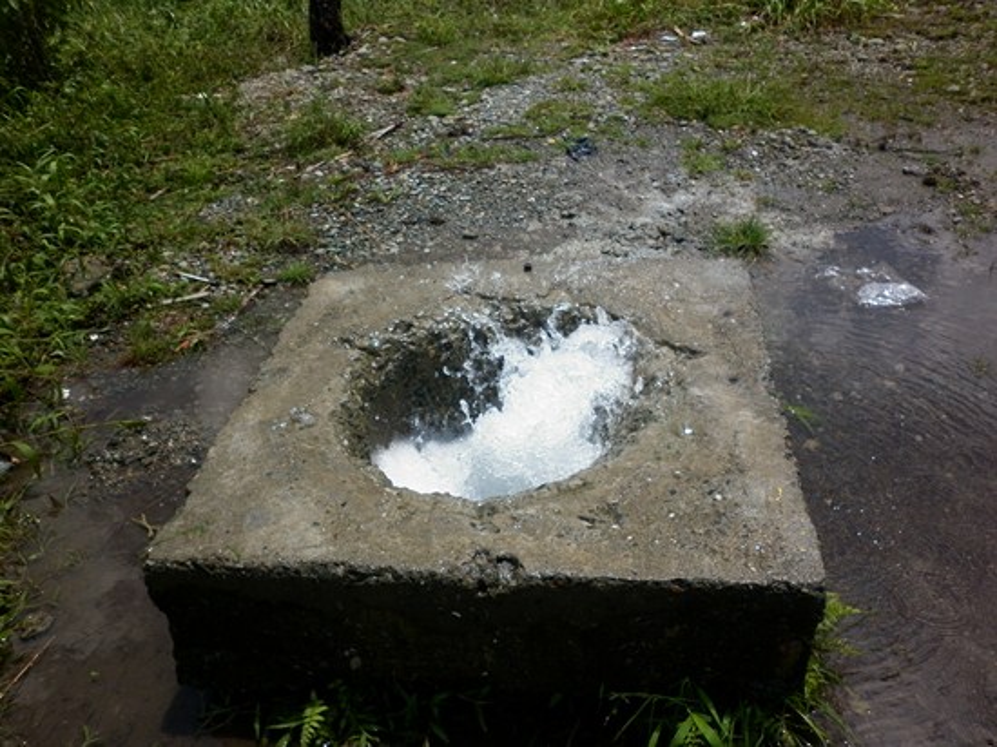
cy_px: 374
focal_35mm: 28
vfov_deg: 49.7
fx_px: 806
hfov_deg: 63.5
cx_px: 498
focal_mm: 5
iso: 80
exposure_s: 1/250
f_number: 7.1
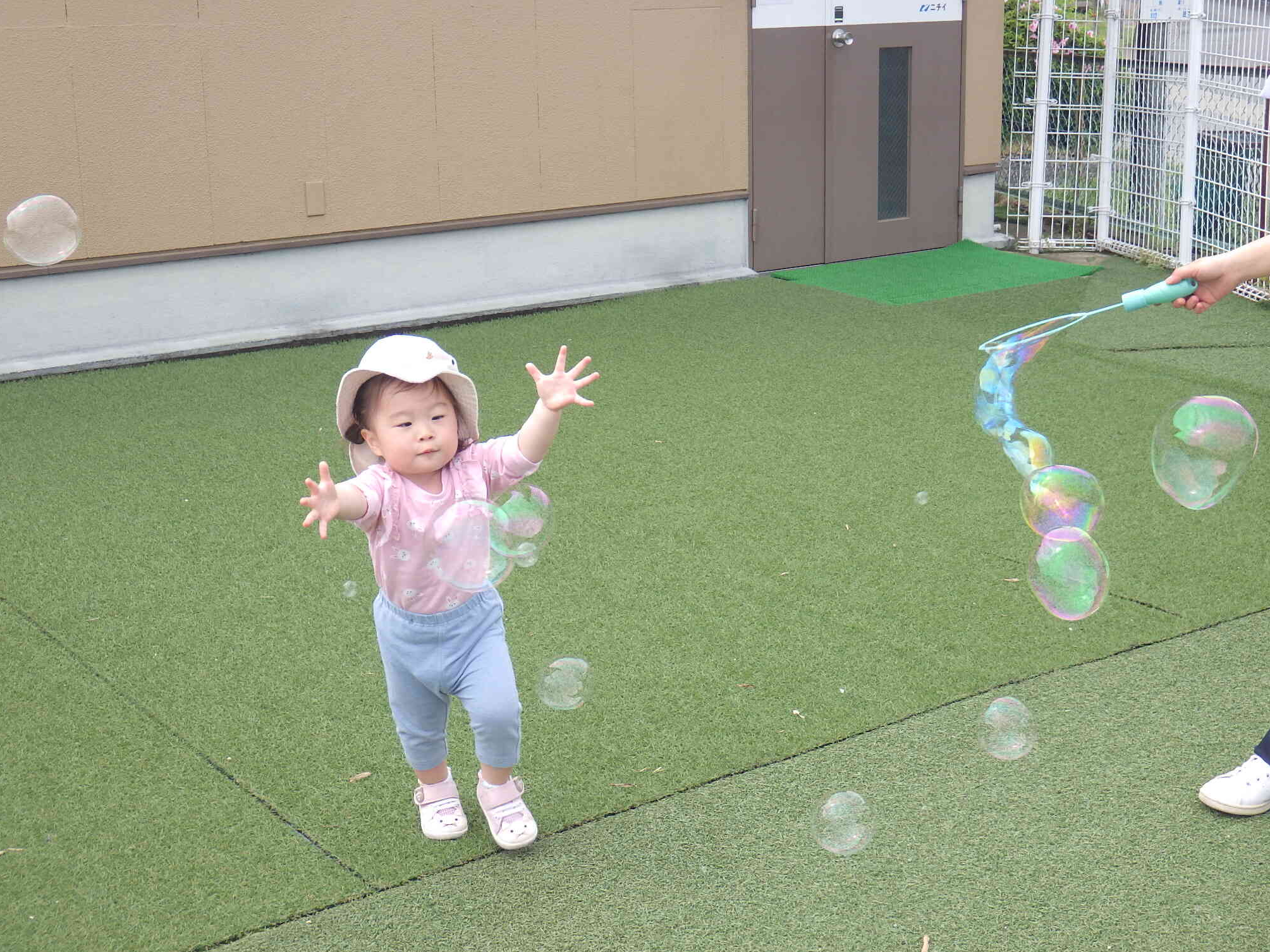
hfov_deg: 36.8
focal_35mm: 52
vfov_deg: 28.0
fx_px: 1907
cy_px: 485
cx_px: 644
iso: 125
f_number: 4.4
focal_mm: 9.1
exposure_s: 1/320
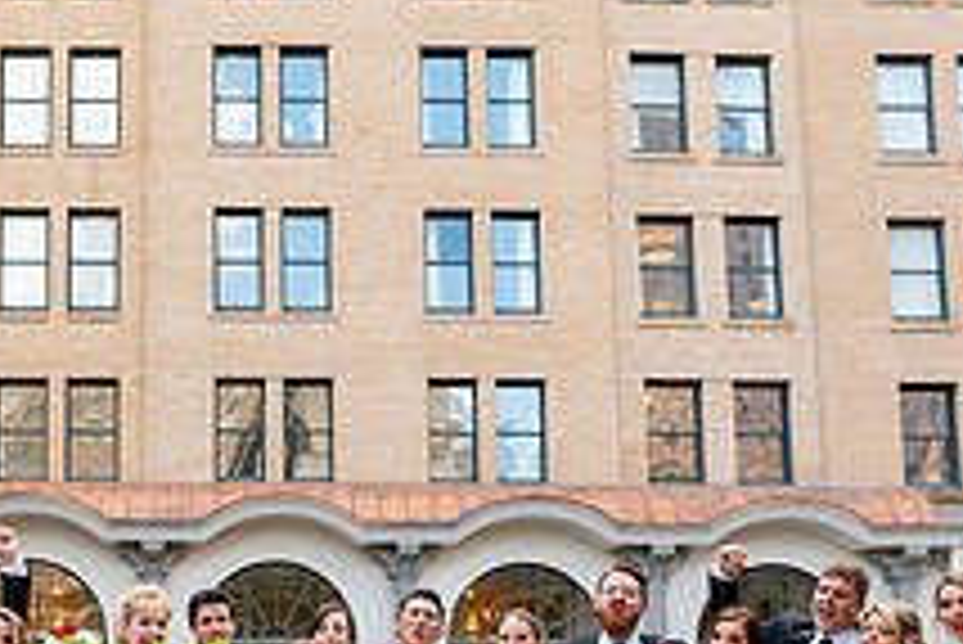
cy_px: 486
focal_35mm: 65
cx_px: 108
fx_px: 1740
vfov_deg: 20.8
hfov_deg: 29.7
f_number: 3.5
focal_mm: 24
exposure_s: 1/1000
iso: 1000
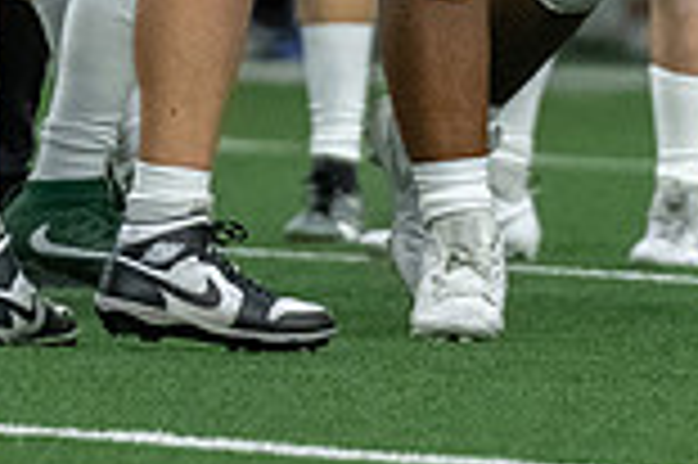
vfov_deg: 1.1
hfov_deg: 1.7
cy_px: -392
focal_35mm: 1200
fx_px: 23242
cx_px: 18
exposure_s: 1/1250
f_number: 2.8
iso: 4000
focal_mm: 200
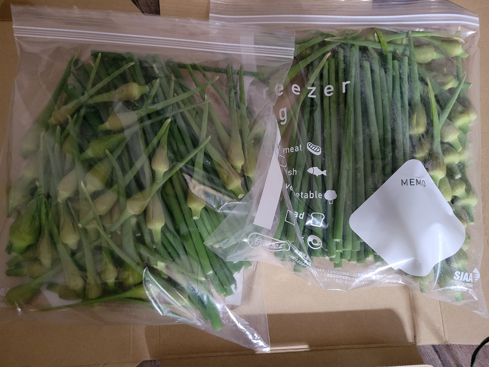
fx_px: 367
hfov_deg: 67.3
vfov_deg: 53.1
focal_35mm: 26
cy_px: 184
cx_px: 244
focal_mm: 5.4
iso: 640
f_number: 1.8
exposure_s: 1/25
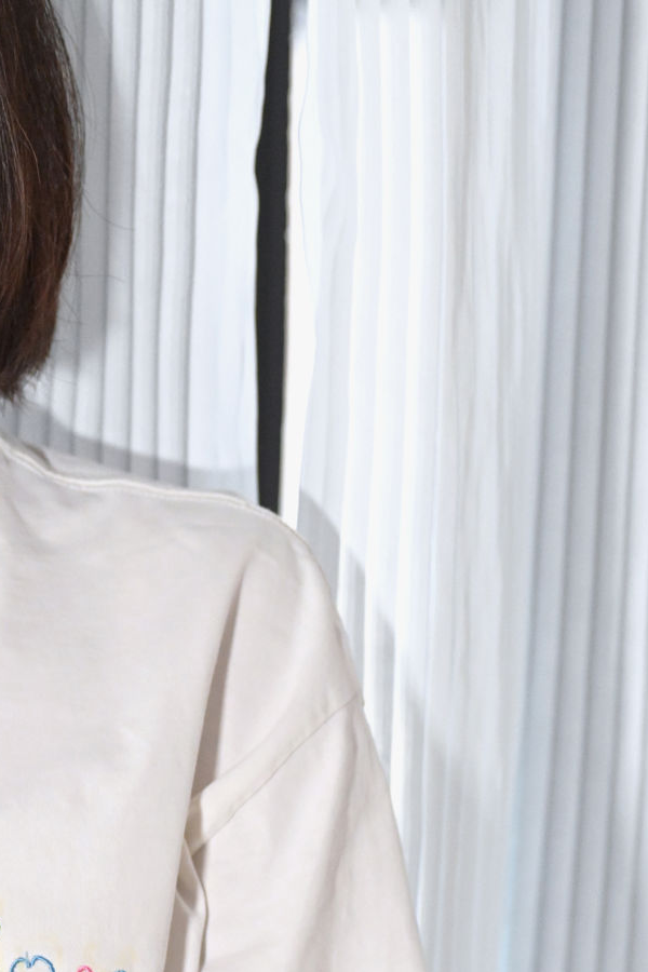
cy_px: 922
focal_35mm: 297
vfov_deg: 6.9
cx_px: -287
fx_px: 8018
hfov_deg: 4.6
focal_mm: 99
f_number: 2.7
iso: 2200
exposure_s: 1/100
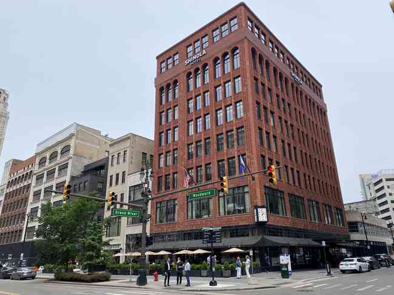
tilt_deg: +18.8
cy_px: 148
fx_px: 296
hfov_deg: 67.3
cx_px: 197
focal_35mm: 26
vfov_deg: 53.1
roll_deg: +0.3
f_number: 1.8
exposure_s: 1/3300
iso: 32
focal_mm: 4.25
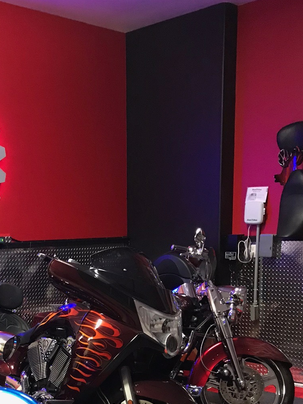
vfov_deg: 31.9
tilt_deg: -11.4
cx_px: 63
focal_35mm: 57
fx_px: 665
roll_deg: +1.1
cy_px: 375
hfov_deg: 25.3
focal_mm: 3.99
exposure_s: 1/11
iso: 100
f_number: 1.8
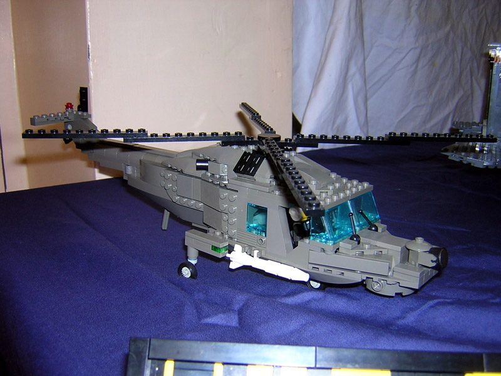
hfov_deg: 51.4
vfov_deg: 39.7
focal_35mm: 36
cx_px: 250
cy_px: 188
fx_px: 521
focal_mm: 4.7
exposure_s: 1/60.1
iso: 100
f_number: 2.6
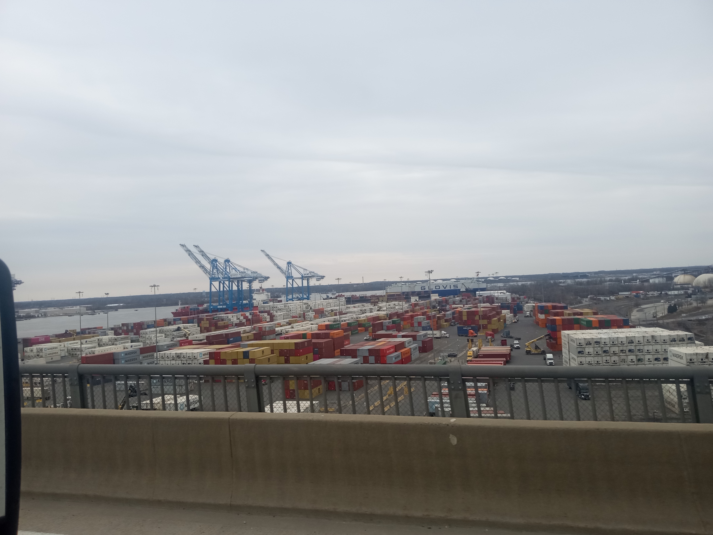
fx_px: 577
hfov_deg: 63.4
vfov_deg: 49.7
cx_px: 356
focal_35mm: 28
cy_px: 268
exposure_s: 1/1248
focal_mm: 3.71
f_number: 2.2
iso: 105
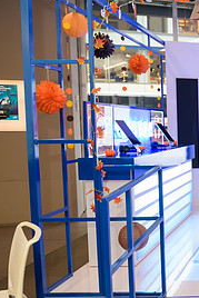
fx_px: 431
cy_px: 160
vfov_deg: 38.2
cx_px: 299
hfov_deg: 21.7
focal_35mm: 52
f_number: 3.2
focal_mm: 24
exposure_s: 1/125
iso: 800
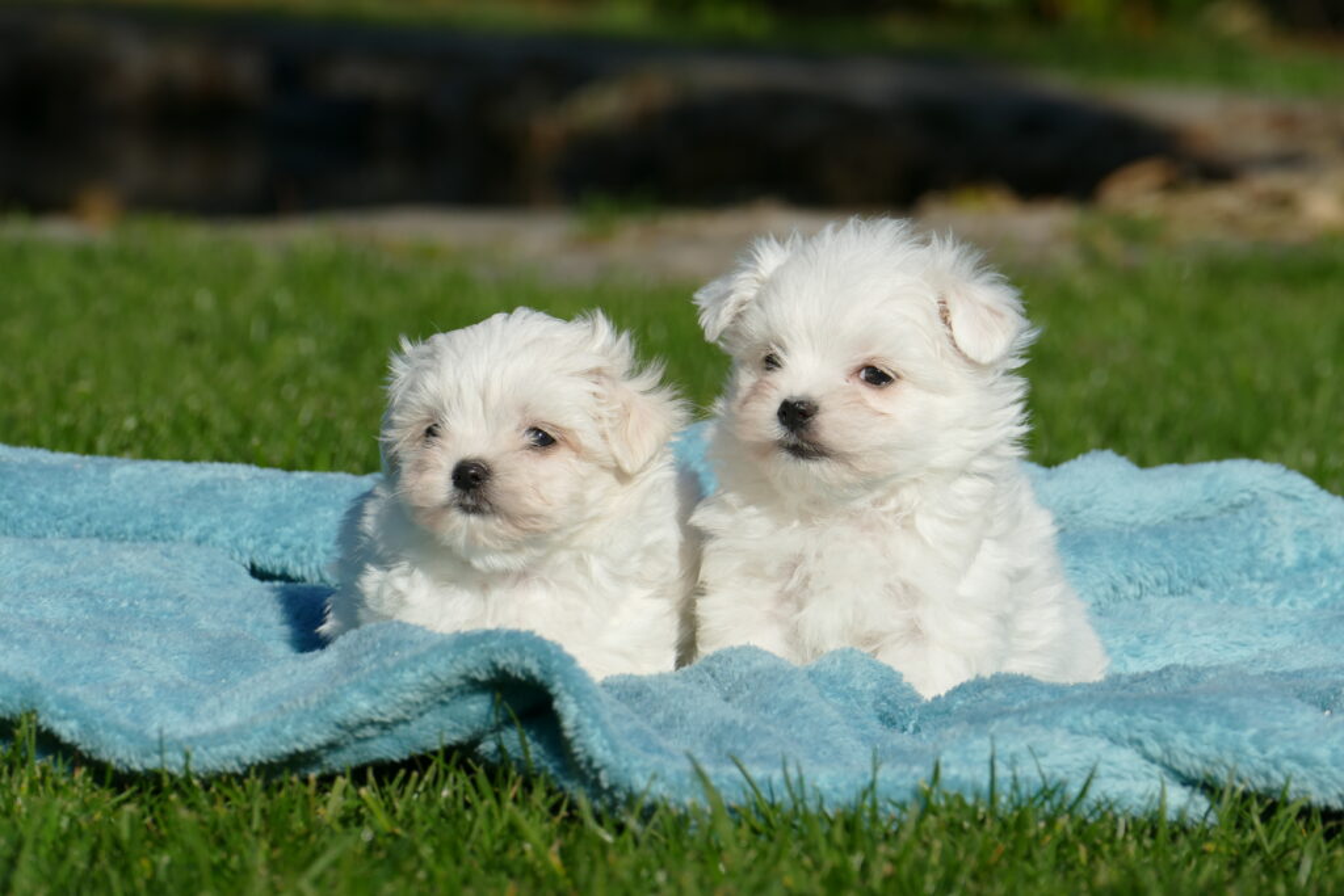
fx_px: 11574
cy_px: 448
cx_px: 672
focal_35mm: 310
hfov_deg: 6.6
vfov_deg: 4.4
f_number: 5.6
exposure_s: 1/1600
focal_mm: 112.95
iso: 125
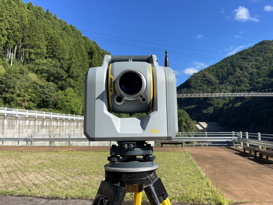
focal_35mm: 25
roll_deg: +1.3
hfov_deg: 69.4
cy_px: 102
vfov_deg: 54.9
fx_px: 197
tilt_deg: +7.3
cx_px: 136
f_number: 1.6
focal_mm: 5.1
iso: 32
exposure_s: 1/2786
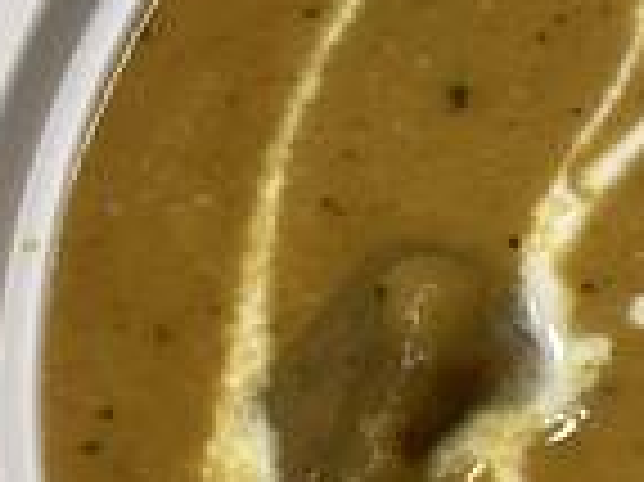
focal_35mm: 127
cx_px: 1072
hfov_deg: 14.1
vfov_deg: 11.6
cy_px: 342
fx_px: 2361
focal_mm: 3.3
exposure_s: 1/60
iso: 64
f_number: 2.4
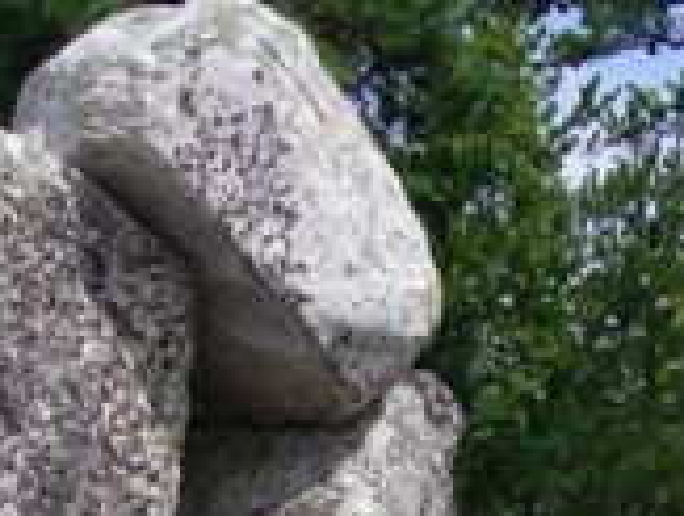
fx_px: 1842
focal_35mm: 93
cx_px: 554
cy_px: 562
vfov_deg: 15.5
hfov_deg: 20.8
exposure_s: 1/250
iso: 64
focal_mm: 6.3
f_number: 6.6
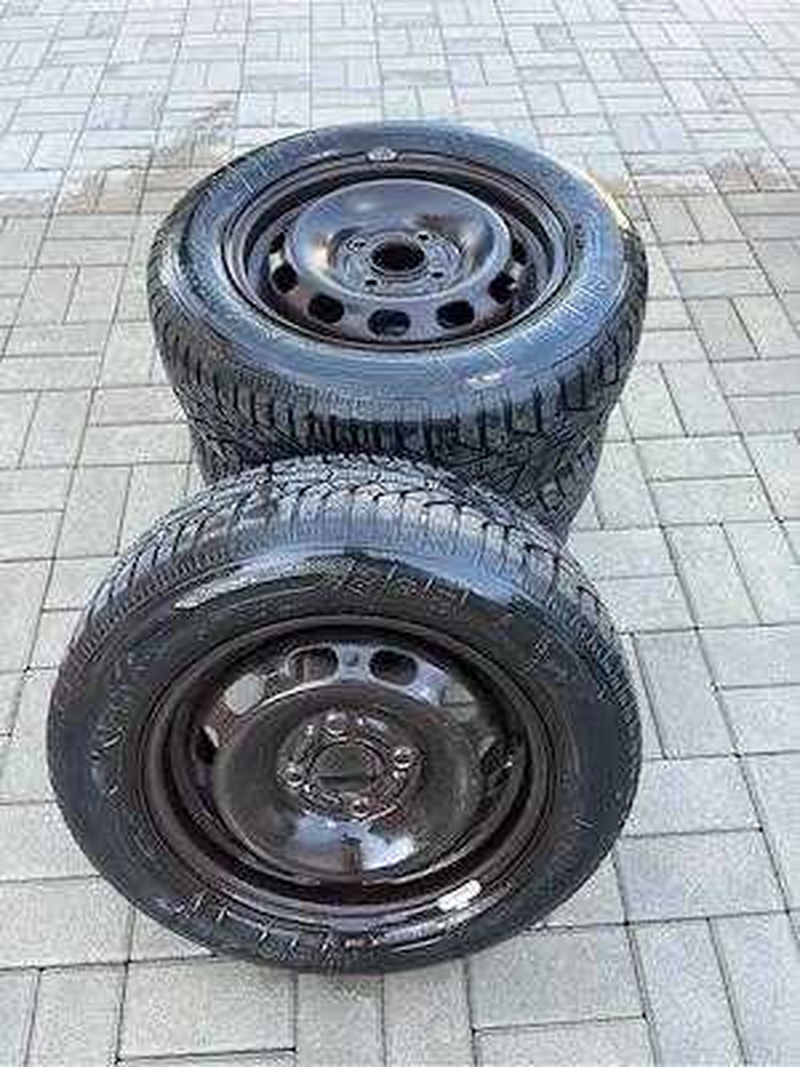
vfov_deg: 67.3
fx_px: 801
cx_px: 400
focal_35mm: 26
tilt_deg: -52.4
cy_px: 534
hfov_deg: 53.1
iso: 100
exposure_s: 1/121
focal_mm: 5.1
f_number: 1.6
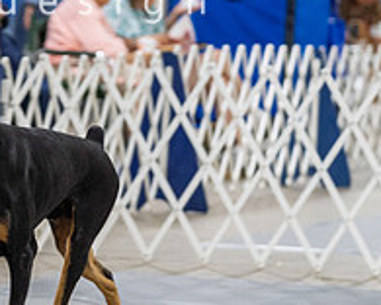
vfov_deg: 4.5
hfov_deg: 5.6
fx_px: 3879
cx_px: -77
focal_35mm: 344
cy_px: 72
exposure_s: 1/160
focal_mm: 106
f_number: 2.8
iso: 2000
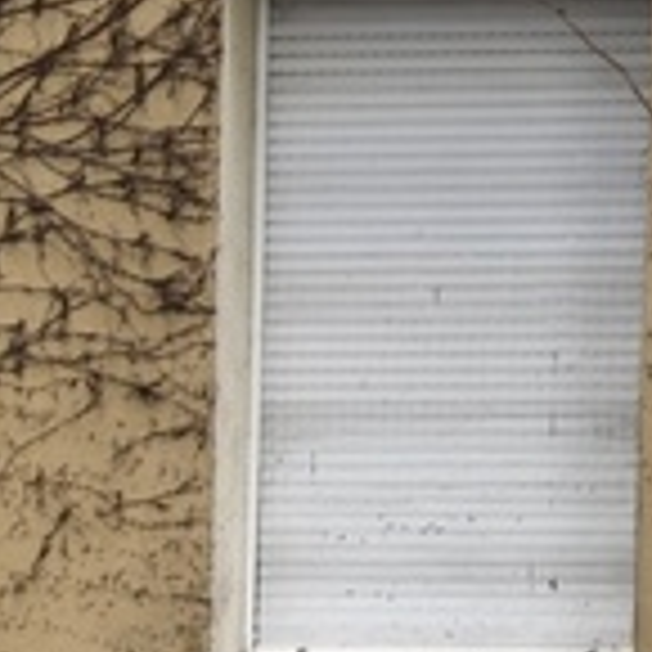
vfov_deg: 4.6
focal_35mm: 372
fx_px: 7927
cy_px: 1464
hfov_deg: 4.7
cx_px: -490
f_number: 2
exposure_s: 1/100
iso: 64
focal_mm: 8.8
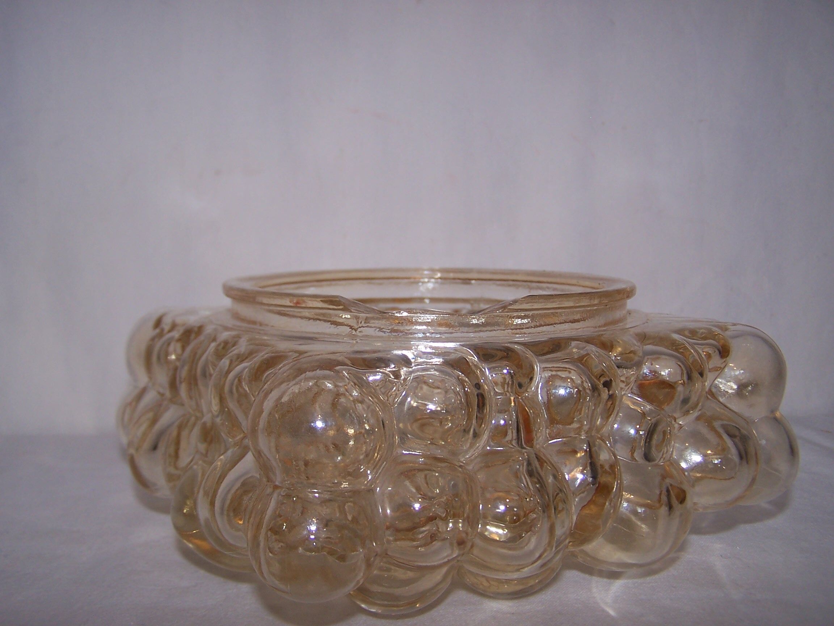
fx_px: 916
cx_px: 417
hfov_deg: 49.0
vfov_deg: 37.7
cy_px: 313
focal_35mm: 38
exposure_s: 1/60
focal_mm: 6.3
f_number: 2.8
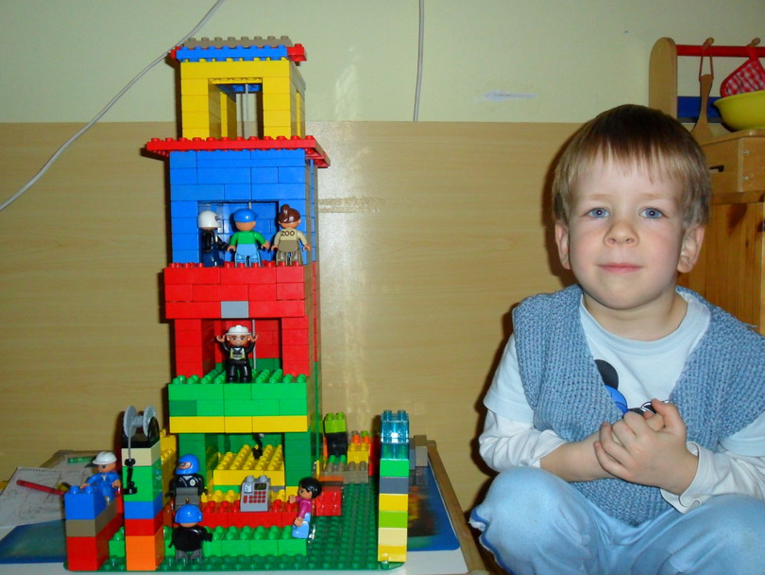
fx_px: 663
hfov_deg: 59.9
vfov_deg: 46.8
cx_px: 380
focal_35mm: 30
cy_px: 276
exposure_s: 1/45
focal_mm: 4.9
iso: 200
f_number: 3.5
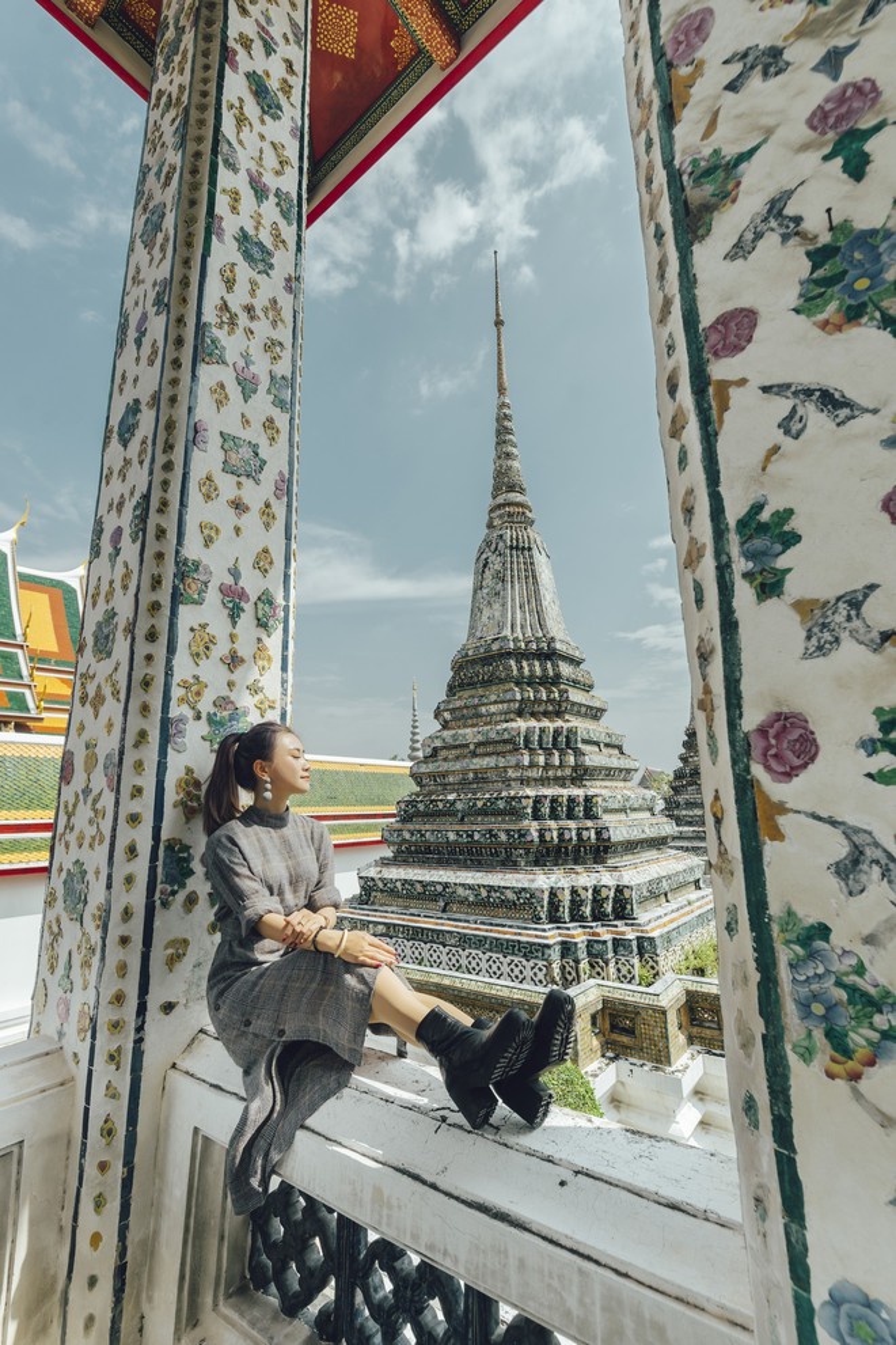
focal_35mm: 15
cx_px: 448
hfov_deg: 77.3
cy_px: 672
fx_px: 560
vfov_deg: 100.4
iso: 160
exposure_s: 1/640
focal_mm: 15
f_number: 6.3
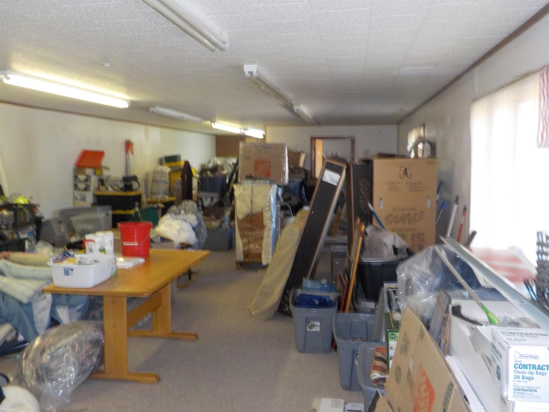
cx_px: 274
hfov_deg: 60.0
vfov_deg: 46.8
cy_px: 206
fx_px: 476
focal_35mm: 30
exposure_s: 1/30
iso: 360
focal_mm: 4.1
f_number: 3.3
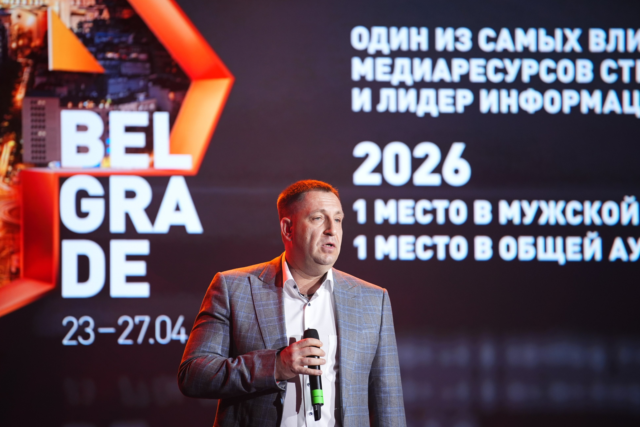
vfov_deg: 6.5
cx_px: 320
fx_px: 3751
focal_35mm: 211
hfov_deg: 9.8
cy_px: 209
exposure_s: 1/200
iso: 640
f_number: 2.8
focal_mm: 200
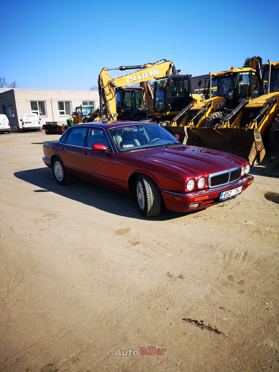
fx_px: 290
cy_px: 186
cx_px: 140
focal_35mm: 27
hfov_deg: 51.4
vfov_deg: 65.3
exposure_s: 1/1355
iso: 50
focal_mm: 3.95
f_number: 1.8
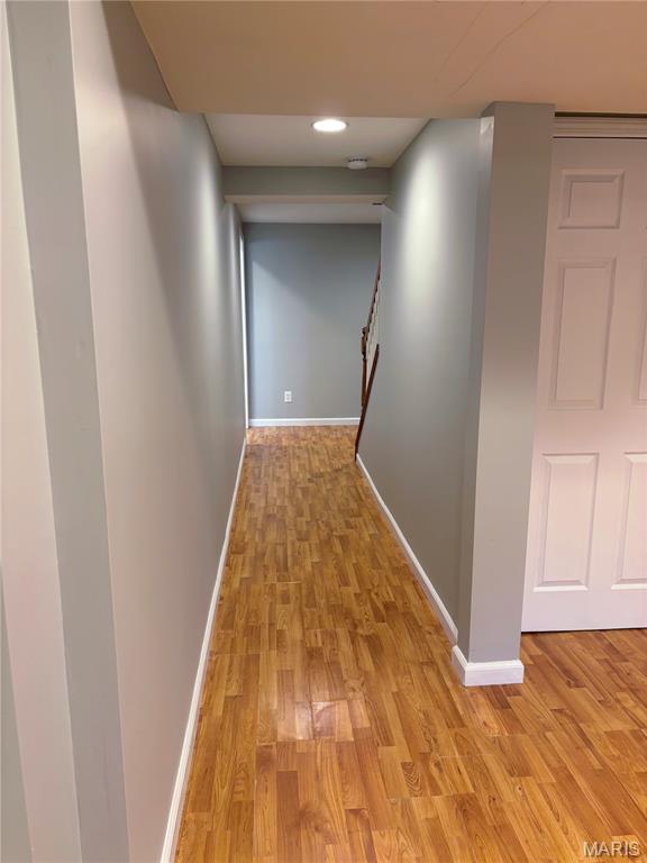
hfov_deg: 53.1
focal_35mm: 26
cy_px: 432
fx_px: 648
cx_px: 324
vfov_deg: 67.3
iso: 100
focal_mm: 5.96
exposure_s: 1/60
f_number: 1.6
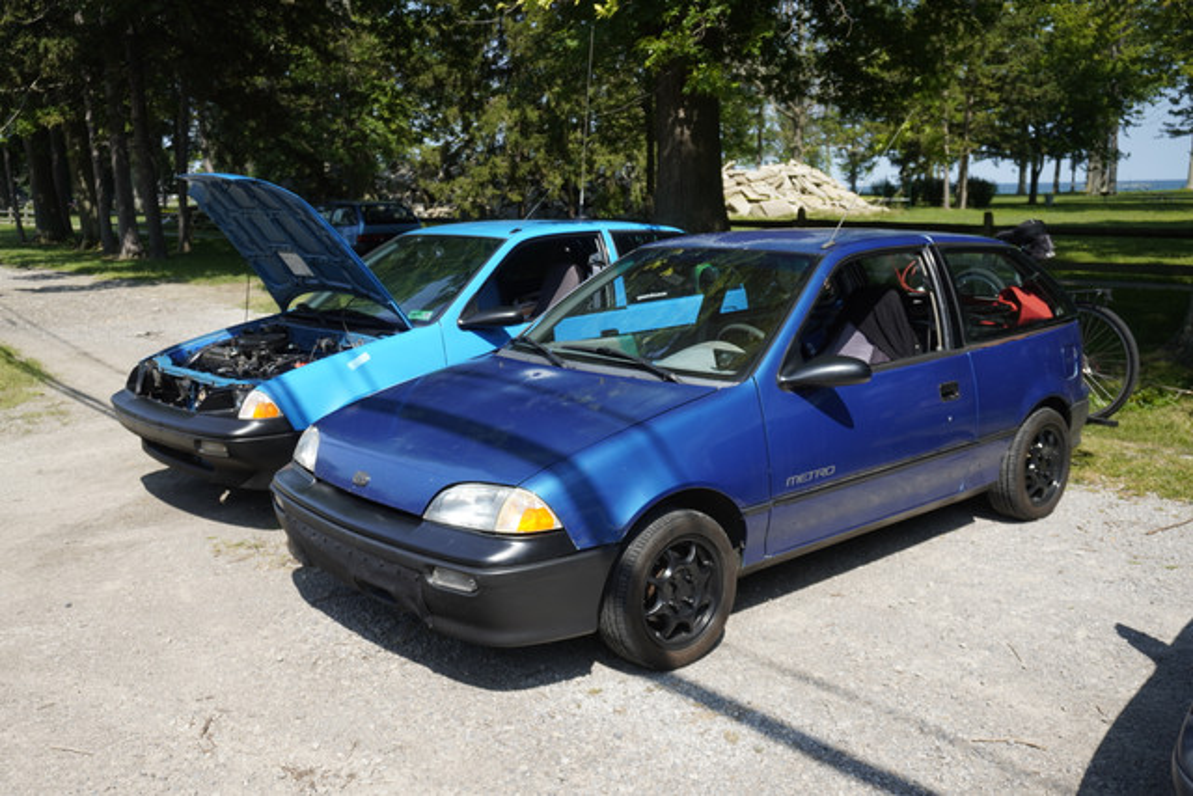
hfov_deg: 57.2
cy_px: 398
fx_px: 1094
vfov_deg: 40.0
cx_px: 596
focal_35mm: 33
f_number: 4.5
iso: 100
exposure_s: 1/200
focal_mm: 22
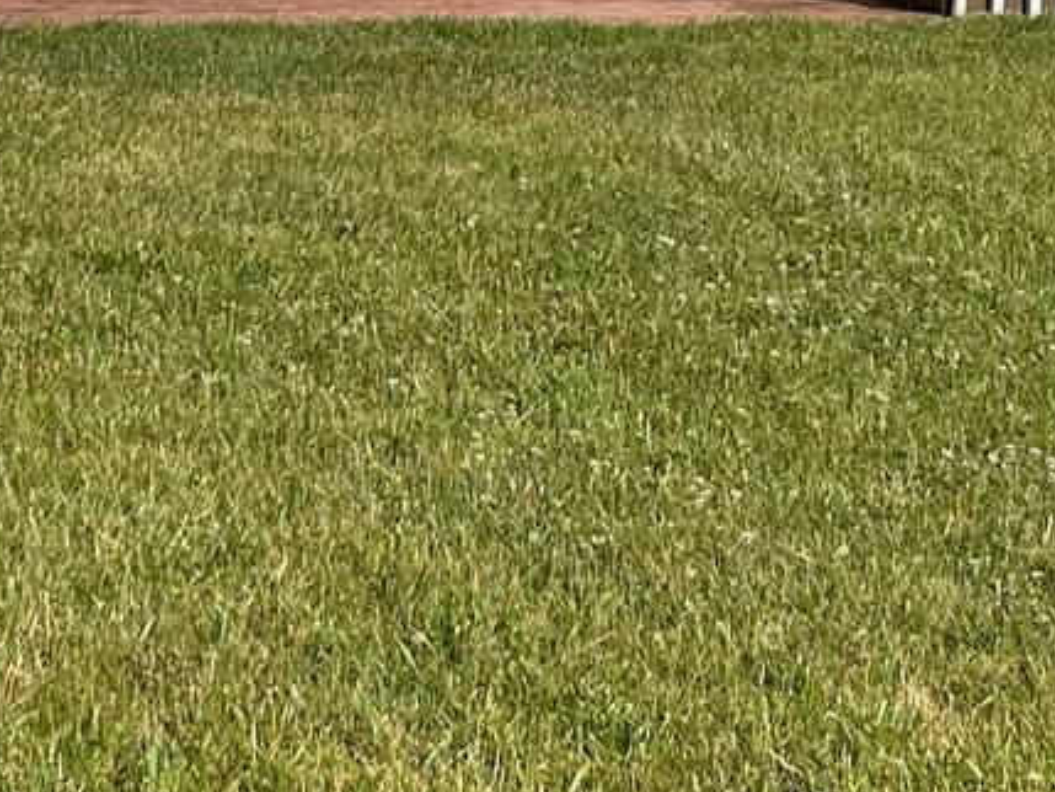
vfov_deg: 11.5
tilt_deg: -1.0
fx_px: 3780
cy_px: -379
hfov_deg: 15.9
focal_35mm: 124
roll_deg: -1.3
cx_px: 357
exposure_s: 1/9174
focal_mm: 5.1
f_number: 1.6
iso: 32
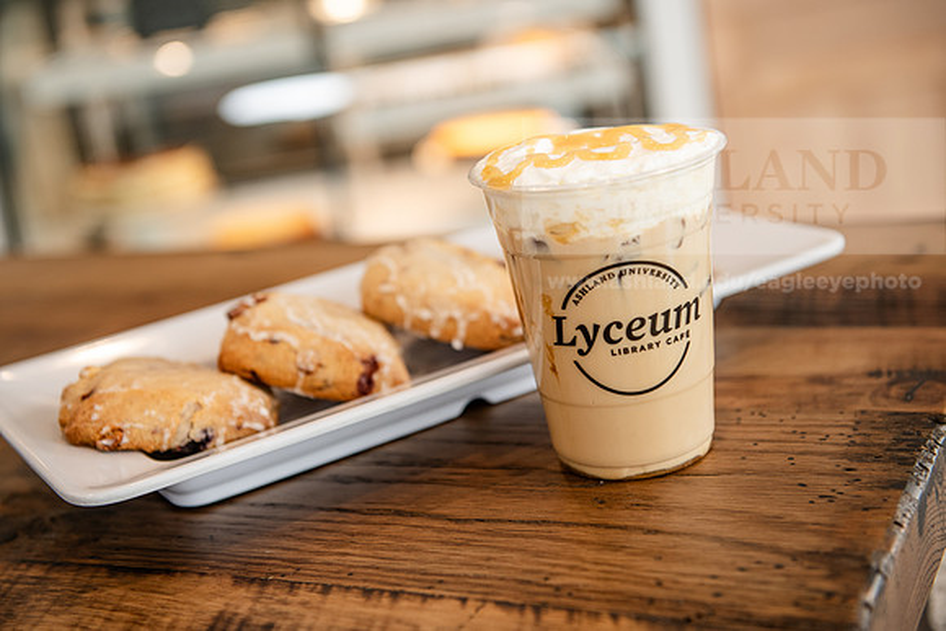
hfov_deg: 35.6
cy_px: 316
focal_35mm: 56
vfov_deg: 24.2
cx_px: 473
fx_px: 1472
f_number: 3.5
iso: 500
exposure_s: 1/200
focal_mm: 56
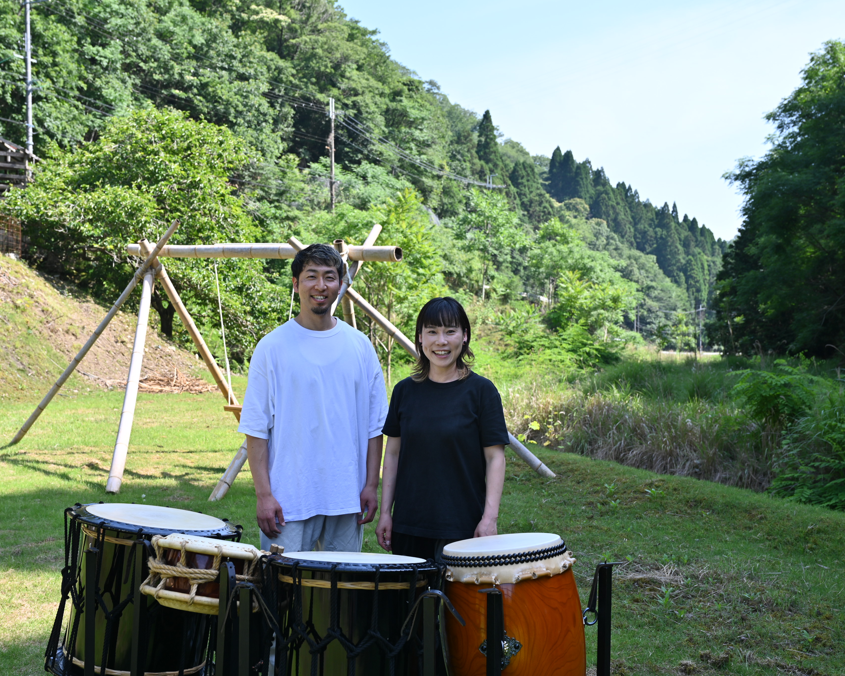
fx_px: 1025
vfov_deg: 36.5
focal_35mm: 41
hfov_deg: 44.7
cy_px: 337
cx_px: 372
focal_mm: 36
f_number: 5.6
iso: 100
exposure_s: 1/250
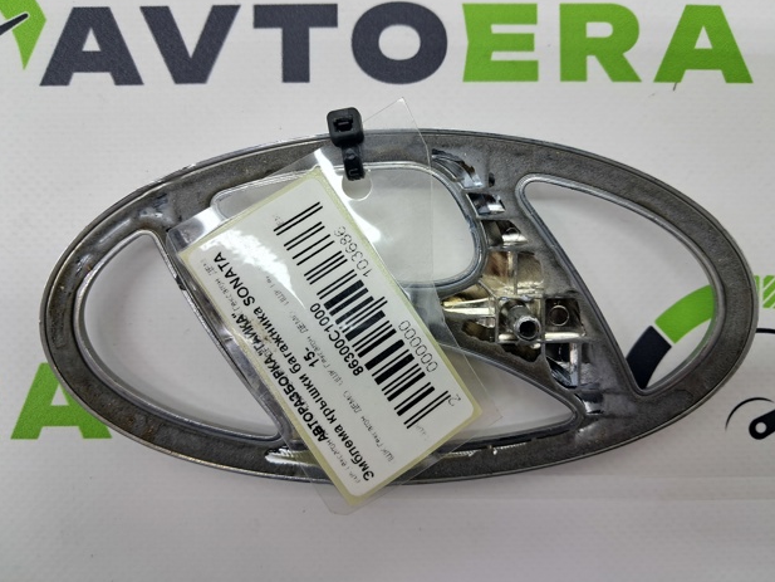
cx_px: 394
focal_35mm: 28
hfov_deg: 63.4
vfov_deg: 49.8
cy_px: 283
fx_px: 627
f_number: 1.8
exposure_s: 1/50
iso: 50
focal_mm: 4
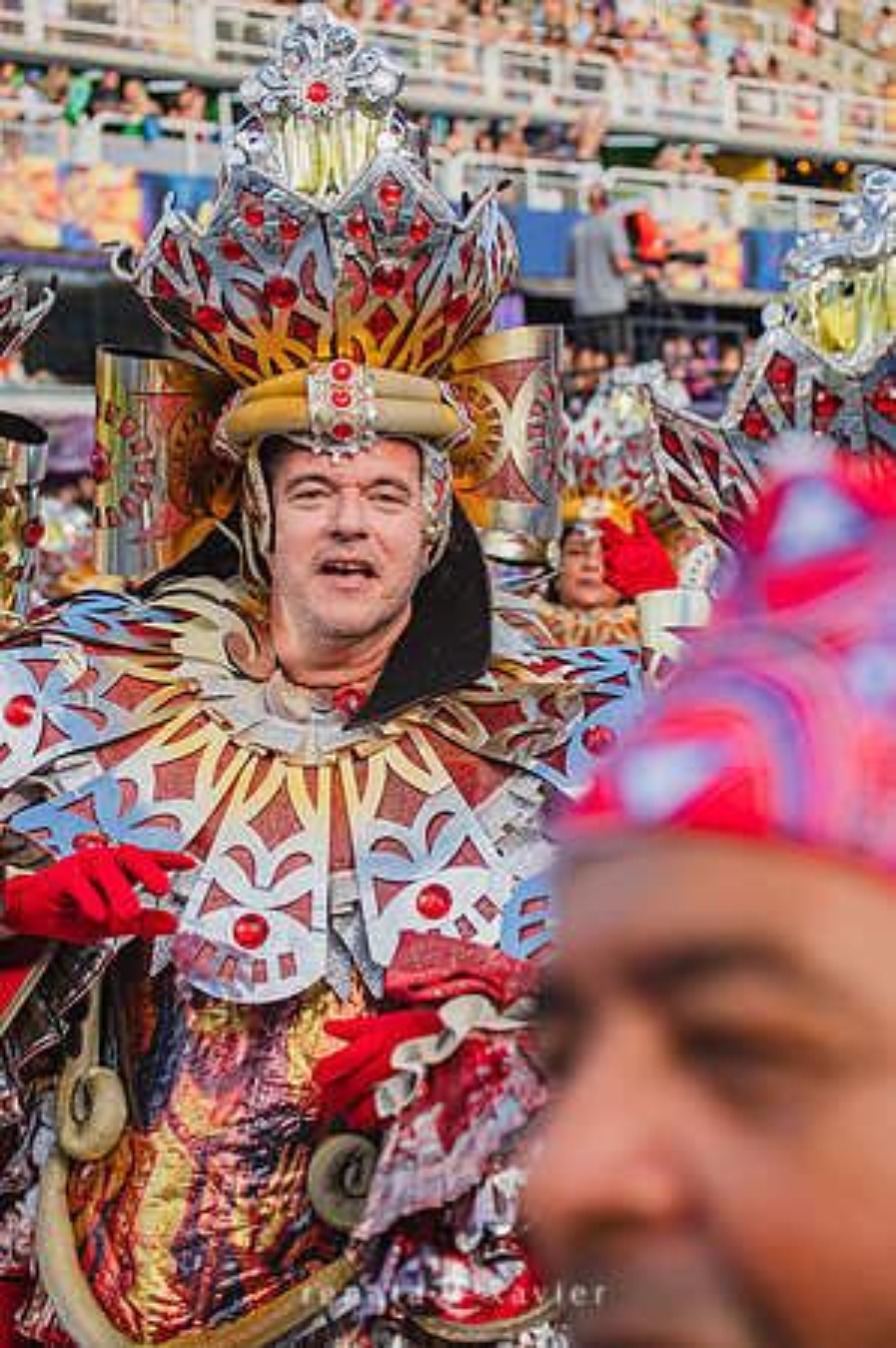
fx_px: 2619
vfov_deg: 28.9
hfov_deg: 19.4
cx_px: 448
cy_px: 674
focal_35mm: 70
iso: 400
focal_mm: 70
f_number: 5.6
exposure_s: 1/1600
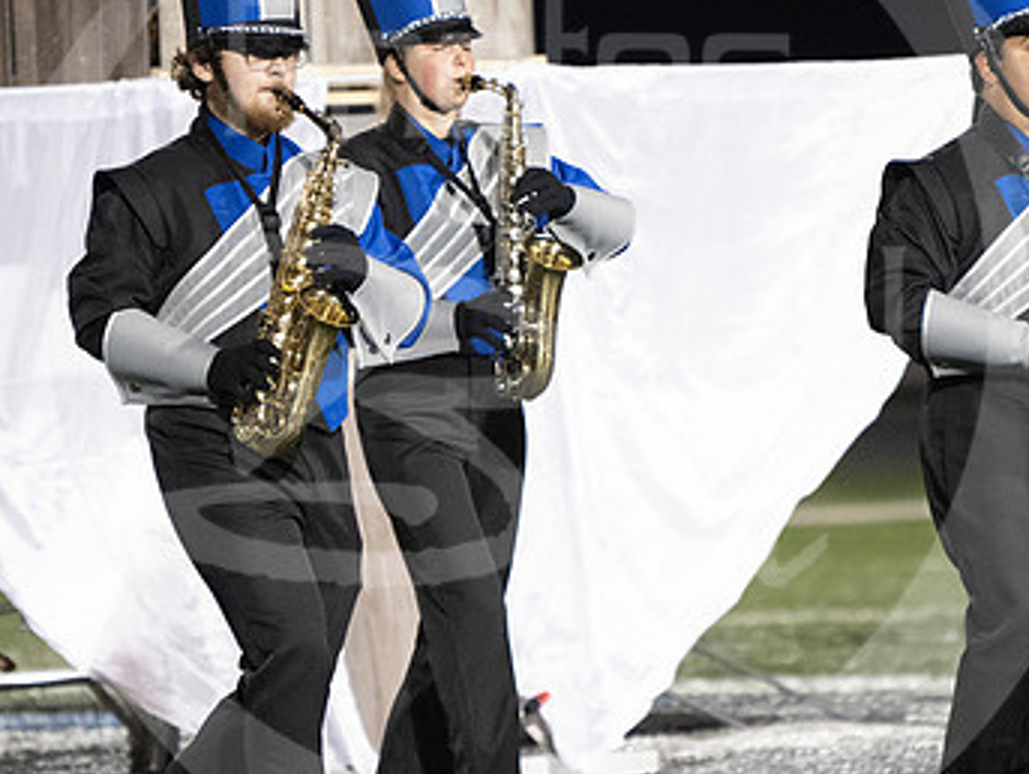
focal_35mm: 546
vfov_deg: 2.7
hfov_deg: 3.6
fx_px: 16248
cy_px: 377
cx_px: 732
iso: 4000
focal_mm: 200
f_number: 2.8
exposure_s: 1/640
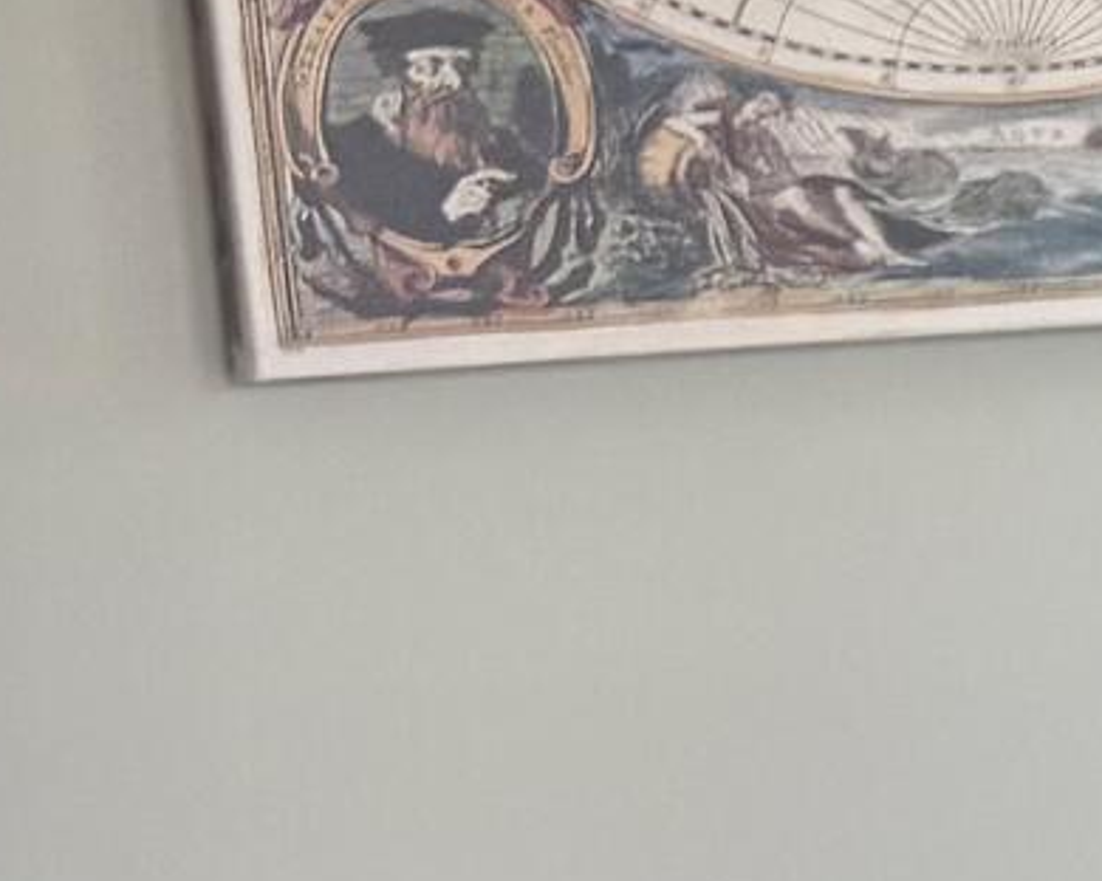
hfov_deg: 8.3
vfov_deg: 8.5
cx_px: 3702
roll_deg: +0.6
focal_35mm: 180
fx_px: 5871
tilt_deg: -7.8
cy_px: 980
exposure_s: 1/169
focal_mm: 6.76
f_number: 1.78
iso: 64
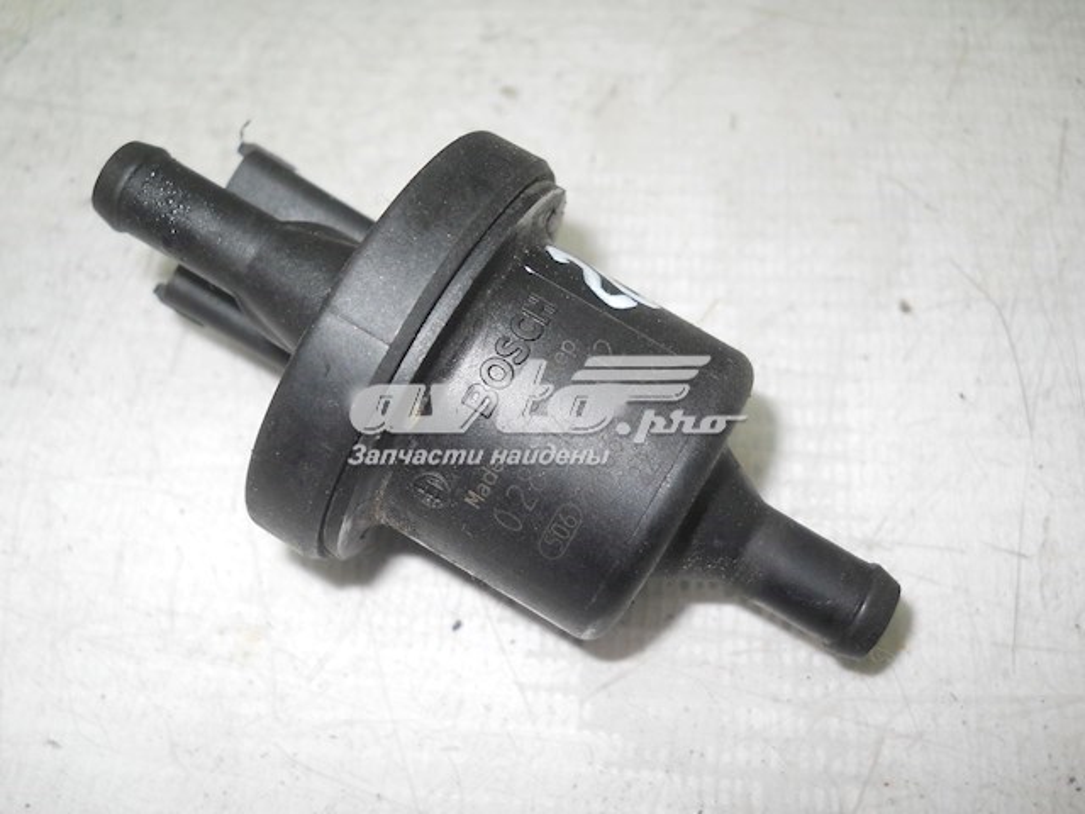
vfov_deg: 35.1
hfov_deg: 45.8
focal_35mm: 41
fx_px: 1285
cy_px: 407
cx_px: 542
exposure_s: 1/30
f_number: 5.5
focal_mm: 6.72
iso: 80
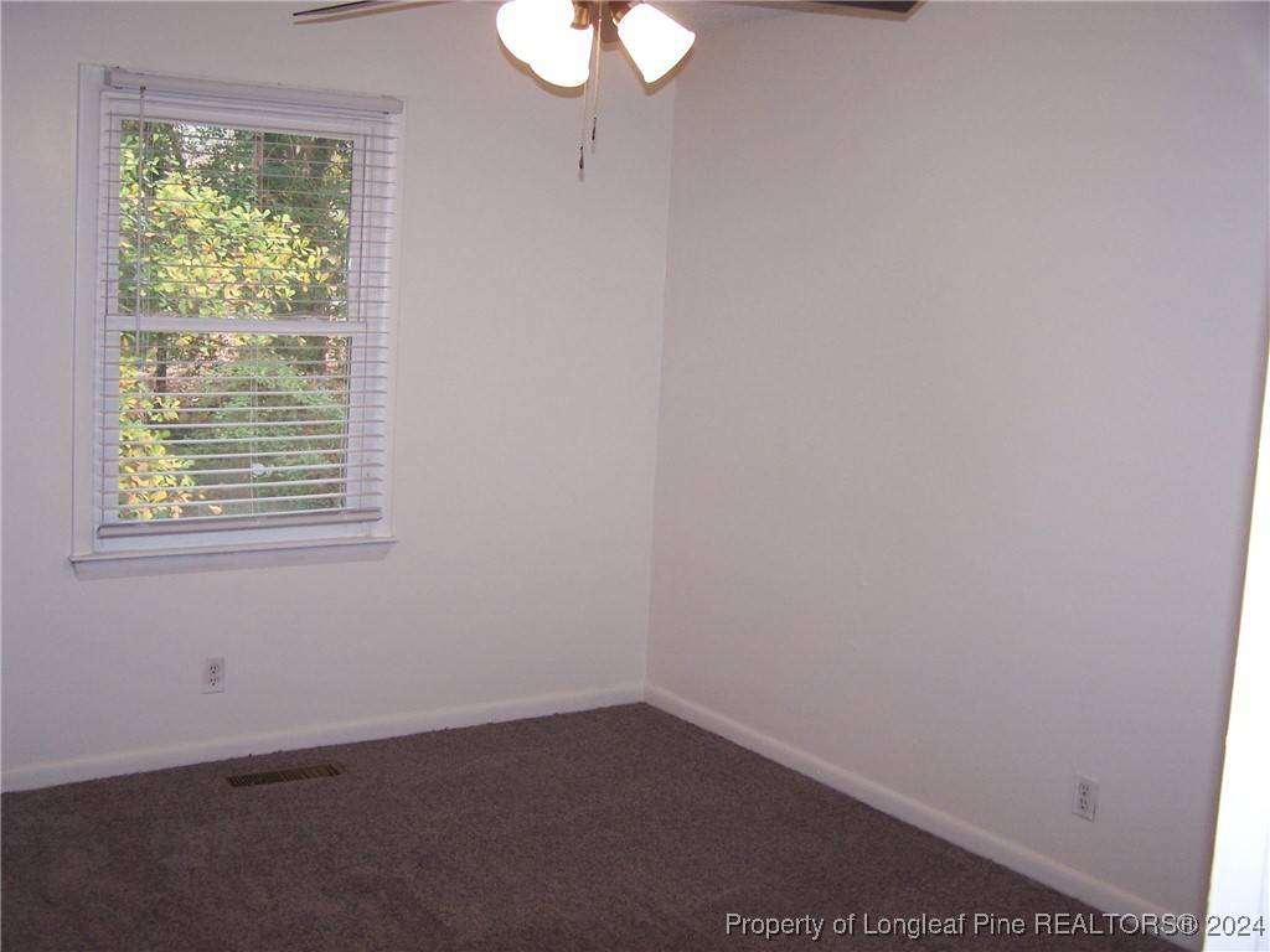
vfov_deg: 37.7
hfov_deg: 49.0
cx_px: 635
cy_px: 476
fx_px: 1394
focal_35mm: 38
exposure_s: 1/60
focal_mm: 6.3
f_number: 2.8
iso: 140
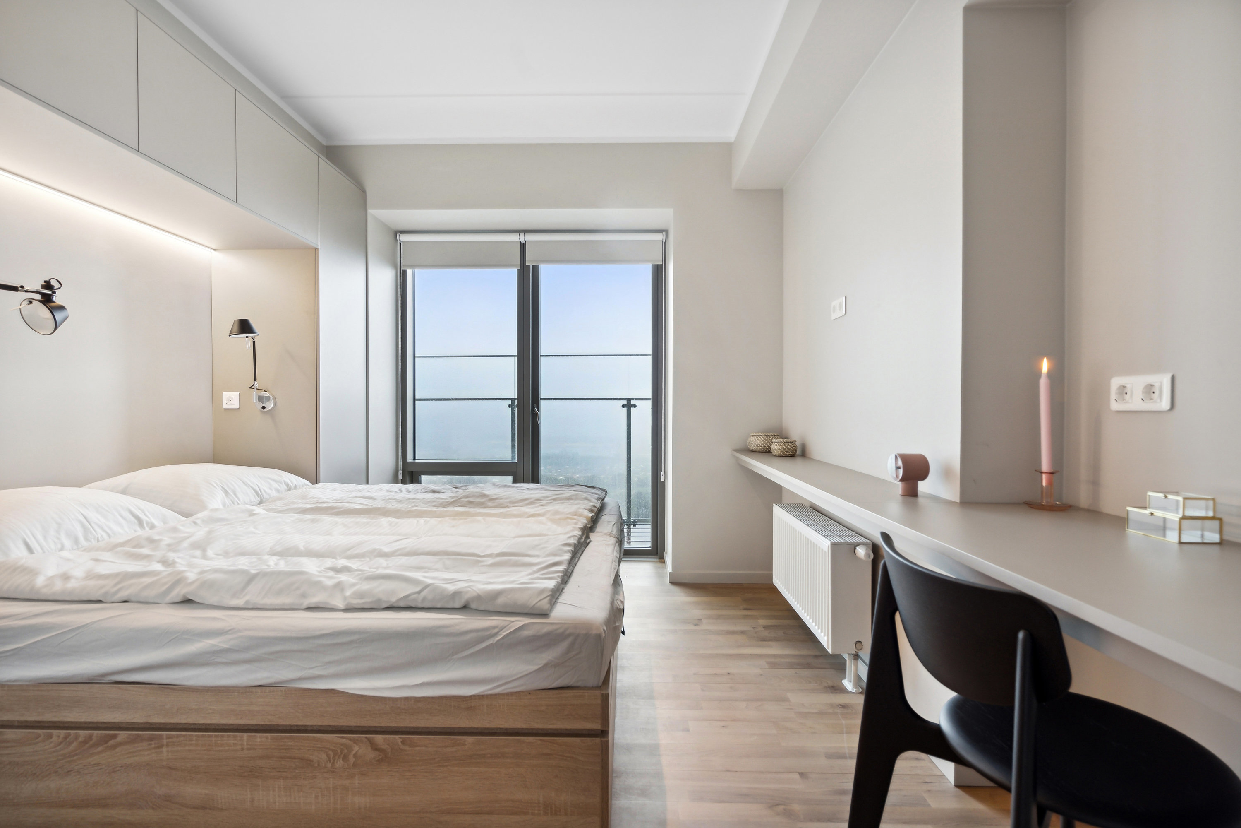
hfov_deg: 96.7
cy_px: 414
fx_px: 552
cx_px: 620
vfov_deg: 73.7
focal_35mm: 16
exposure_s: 1/50
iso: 400
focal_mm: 16
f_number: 8
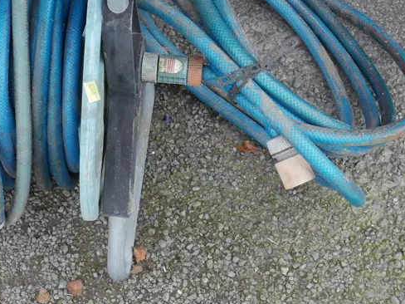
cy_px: 93
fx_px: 983
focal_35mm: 84
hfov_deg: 23.0
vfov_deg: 17.5
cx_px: 94
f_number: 5
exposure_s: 1/125
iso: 200
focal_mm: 20
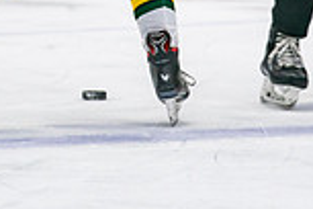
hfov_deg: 2.2
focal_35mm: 931
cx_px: 145
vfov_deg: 1.5
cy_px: -148
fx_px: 8094
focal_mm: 200
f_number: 2.8
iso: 800
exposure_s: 1/640
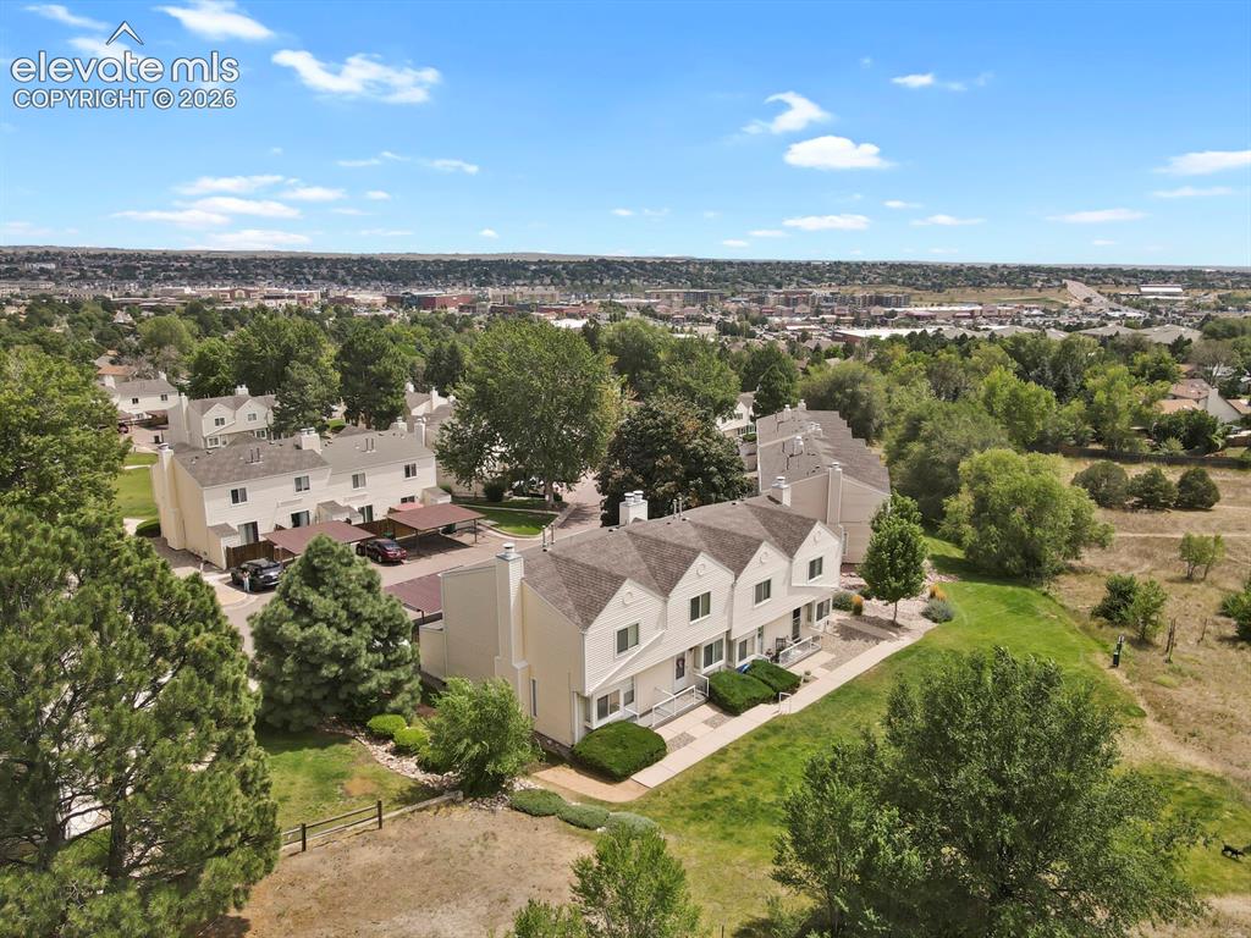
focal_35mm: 24
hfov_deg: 71.6
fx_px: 867
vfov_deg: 56.8
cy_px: 469
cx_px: 626
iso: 100
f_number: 2.8
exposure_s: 1/500
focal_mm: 4.5
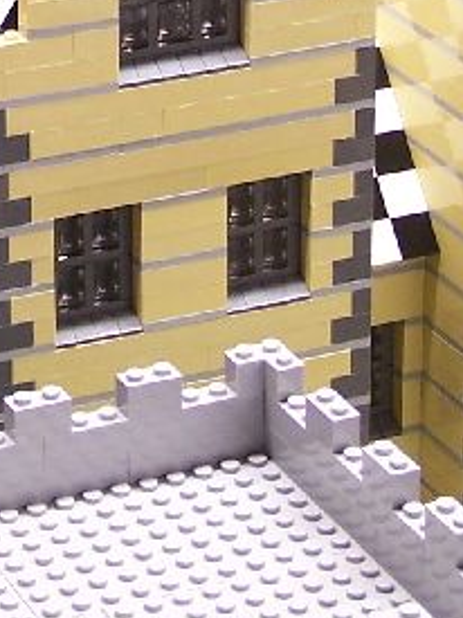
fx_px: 3391
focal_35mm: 190
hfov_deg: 7.8
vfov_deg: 10.3
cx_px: 0
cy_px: -121
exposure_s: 1/6
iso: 80
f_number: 3
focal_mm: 8.5
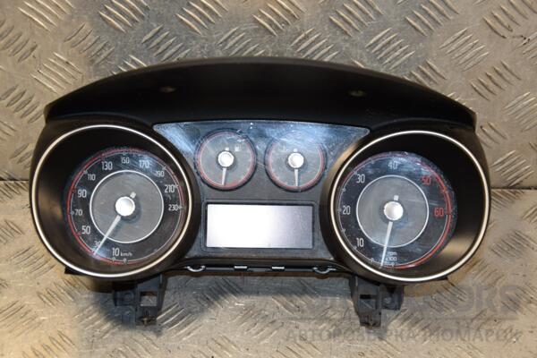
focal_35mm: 72
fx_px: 1074
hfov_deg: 28.1
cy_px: 179
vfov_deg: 18.9
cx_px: 268
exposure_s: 1/200
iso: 800
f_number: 4.8
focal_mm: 48
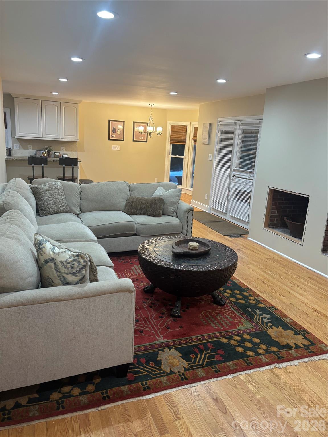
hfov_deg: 53.1
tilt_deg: -13.4
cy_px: 218
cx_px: 164
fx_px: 328
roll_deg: -4.0
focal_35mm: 26
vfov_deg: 67.3
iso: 125
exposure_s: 1/60
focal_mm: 5.96
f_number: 1.6
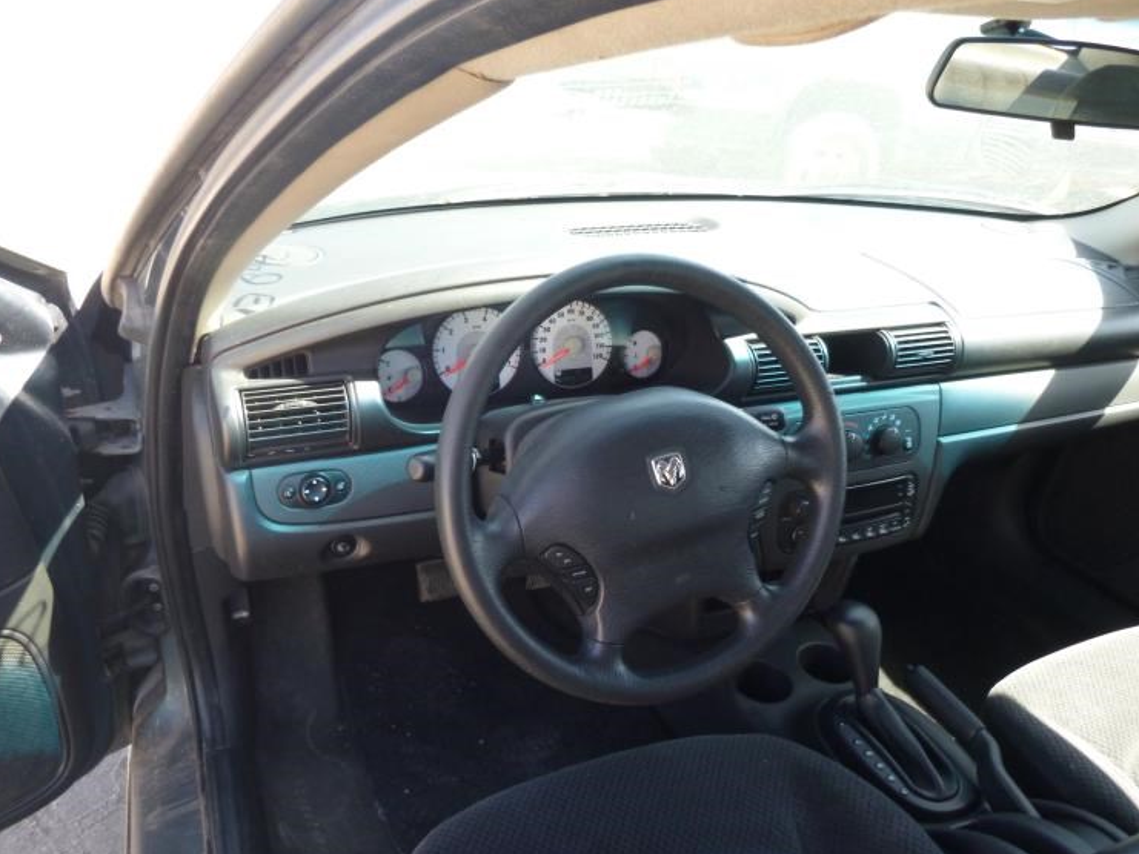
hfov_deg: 65.3
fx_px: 889
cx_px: 550
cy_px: 436
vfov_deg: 51.4
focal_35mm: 27
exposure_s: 1/60
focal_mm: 4.5
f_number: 3.9
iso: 200
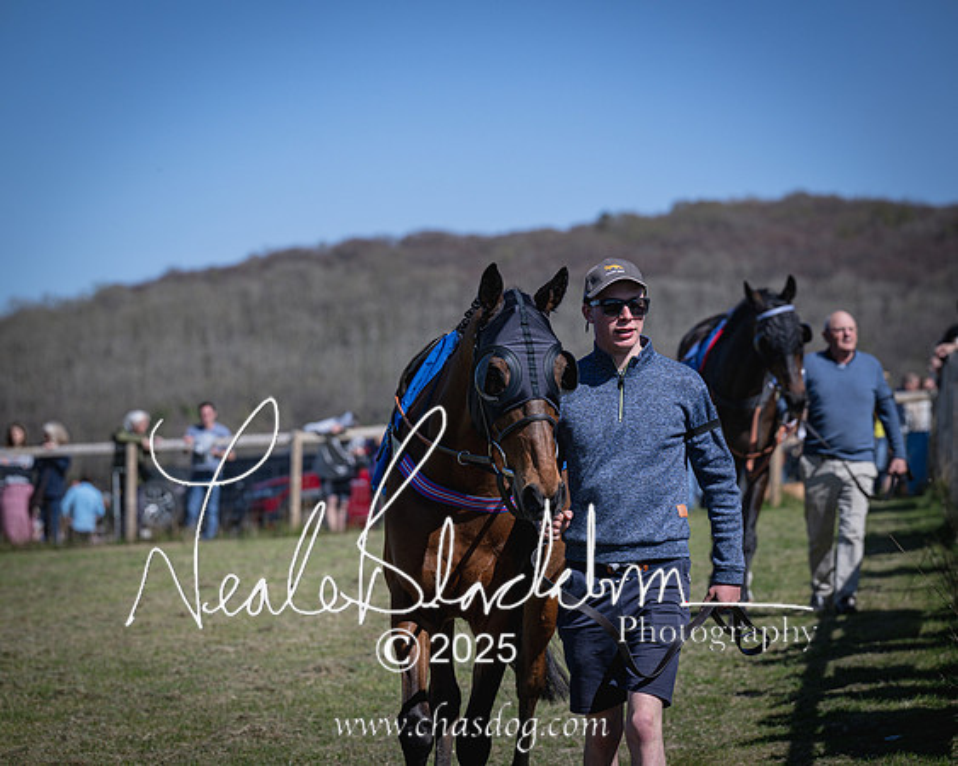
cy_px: 385
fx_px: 4511
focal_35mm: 159
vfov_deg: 9.7
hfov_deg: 12.1
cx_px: 475
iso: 180
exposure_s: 1/2000
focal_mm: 140
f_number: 5
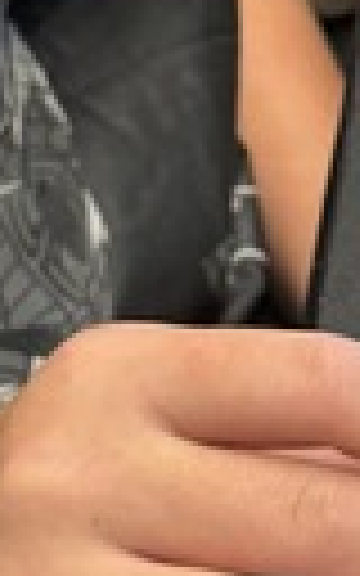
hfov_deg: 6.4
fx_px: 3187
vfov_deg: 10.2
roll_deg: +2.1
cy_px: -68
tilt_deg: -26.8
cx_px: 378
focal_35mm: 203
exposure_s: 1/60
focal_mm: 6.76
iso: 250
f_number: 1.78
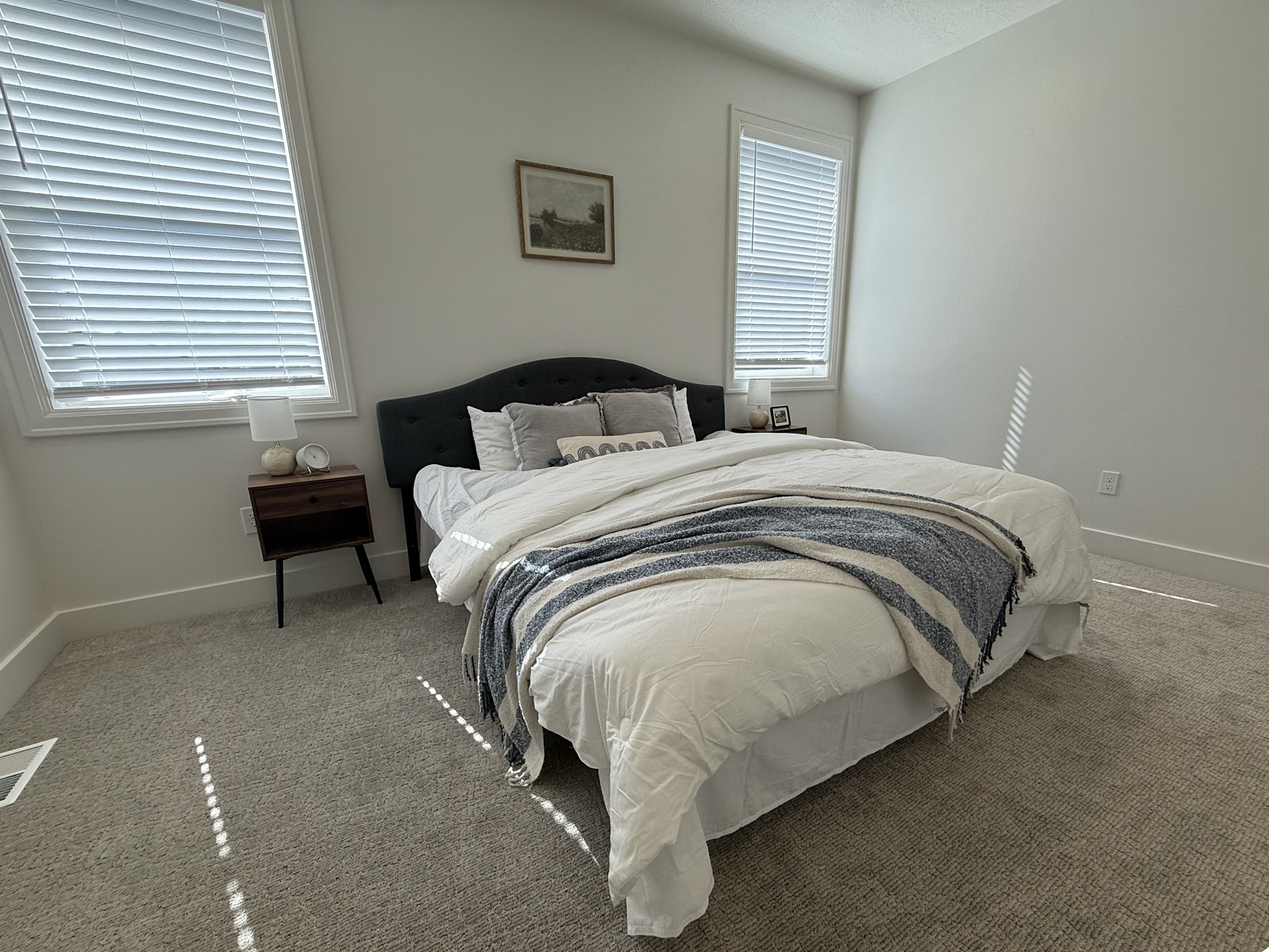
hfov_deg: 98.1
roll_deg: +1.1
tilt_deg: -14.8
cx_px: 656
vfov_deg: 81.7
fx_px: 550
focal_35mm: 15
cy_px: 509
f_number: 2.2
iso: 64
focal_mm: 2.22
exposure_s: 1/172
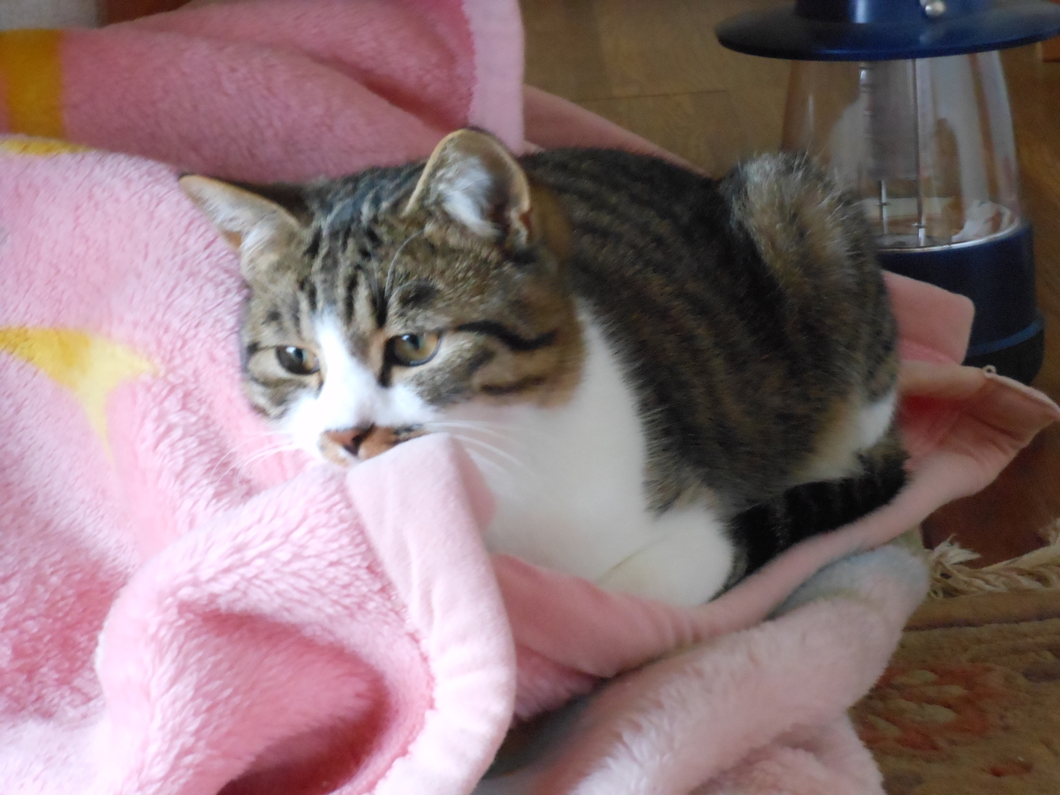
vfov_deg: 17.0
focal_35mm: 87
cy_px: 398
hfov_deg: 22.5
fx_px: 2664
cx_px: 530
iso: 800
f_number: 5.3
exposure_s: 1/6
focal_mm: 15.6
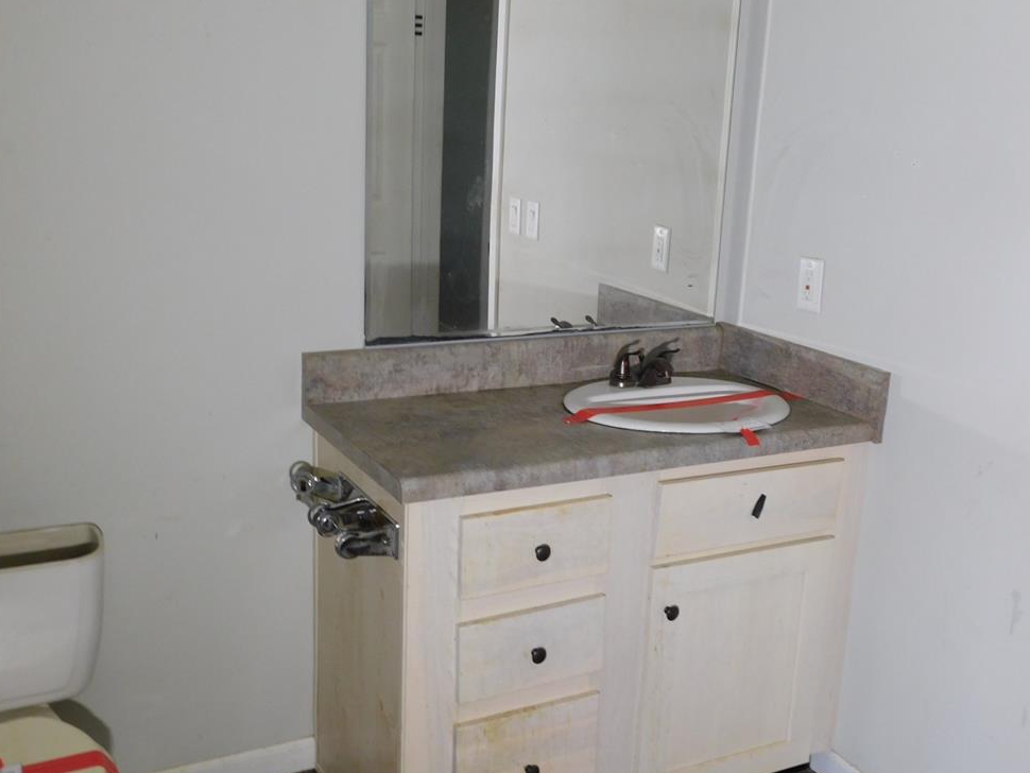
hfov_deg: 49.0
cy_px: 388
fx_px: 1131
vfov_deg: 37.7
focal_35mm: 38
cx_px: 537
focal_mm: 6.3
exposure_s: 1/30
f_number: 3.5
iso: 220
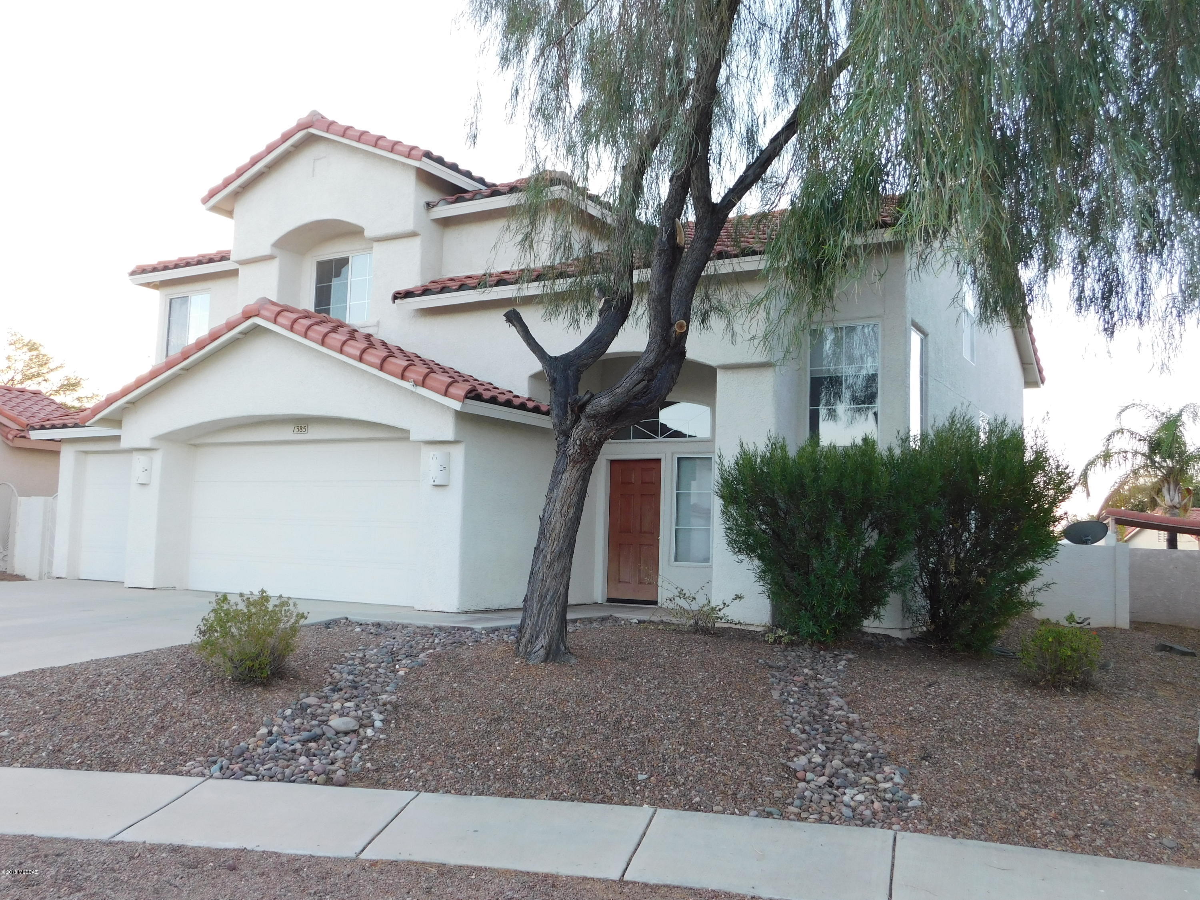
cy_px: 450
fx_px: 1040
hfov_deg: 60.0
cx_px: 600
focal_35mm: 30
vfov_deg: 46.8
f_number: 3.2
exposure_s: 1/80
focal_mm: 5.3
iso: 125
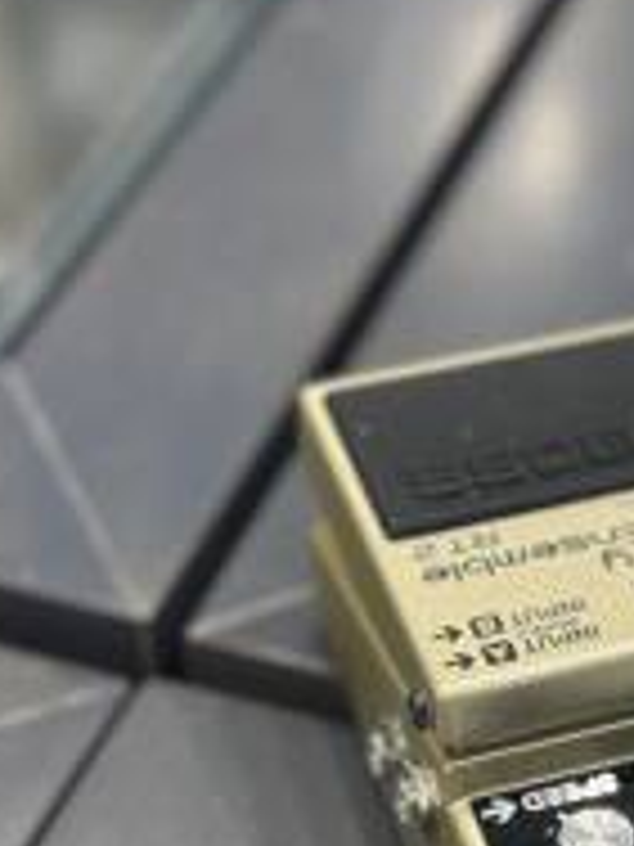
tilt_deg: -47.6
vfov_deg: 19.1
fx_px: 2491
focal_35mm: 102
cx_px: 643
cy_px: 688
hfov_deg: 14.3
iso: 100
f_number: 1.78
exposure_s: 1/120
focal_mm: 6.86
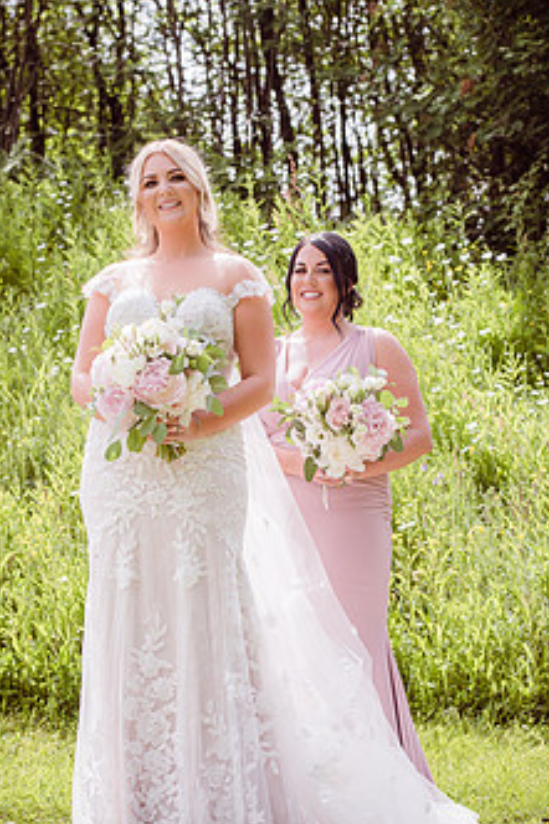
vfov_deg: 21.5
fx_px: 2175
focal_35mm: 95
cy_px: 365
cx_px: 258
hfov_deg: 14.4
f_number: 4.5
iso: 250
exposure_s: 1/1600
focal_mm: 70
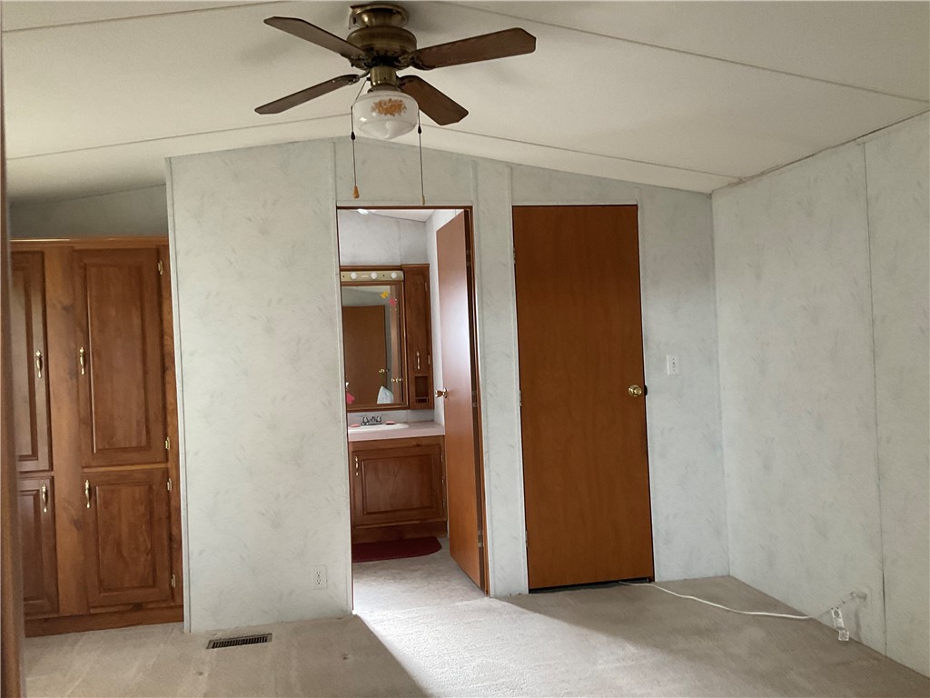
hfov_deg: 61.7
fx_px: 779
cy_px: 349
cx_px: 465
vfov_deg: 48.2
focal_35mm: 29
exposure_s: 1/60
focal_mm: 3
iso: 160
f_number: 1.8
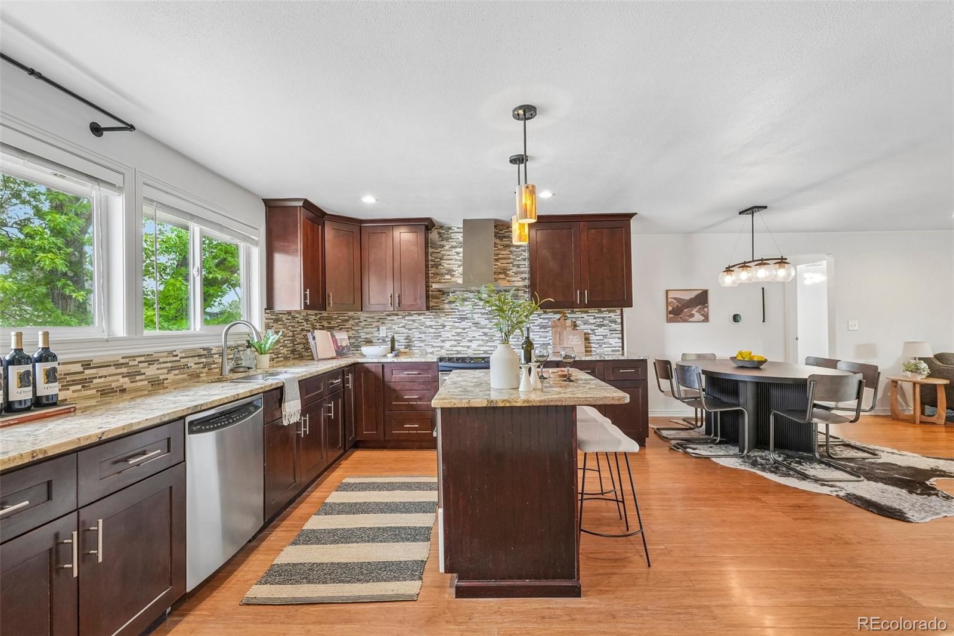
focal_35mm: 15
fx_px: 397
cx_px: 477
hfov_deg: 100.4
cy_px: 318
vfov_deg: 77.3
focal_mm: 10
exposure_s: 1/4
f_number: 8
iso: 800
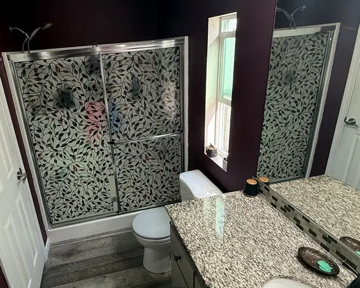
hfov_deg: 71.2
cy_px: 128
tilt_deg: -18.8
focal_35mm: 23
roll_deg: +4.4
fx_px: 245
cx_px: 132
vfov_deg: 60.8
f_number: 2.2
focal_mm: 2.22
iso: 200
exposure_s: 1/120
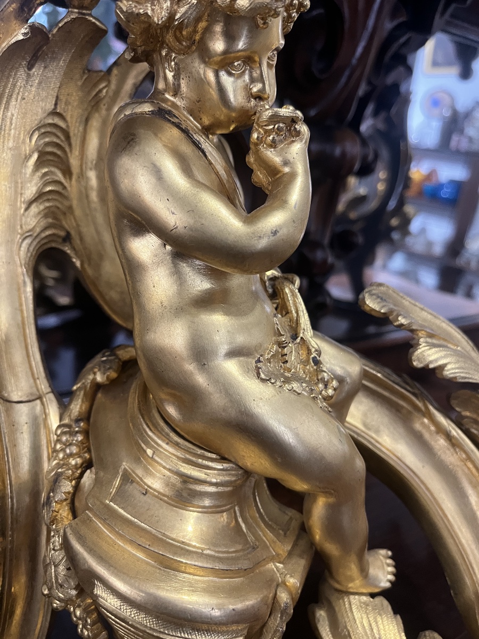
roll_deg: -1.2
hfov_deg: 53.1
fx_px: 480
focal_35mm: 26
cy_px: 320
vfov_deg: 67.3
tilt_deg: -17.0
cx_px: 240
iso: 320
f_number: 1.6
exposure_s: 1/50
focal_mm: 5.1
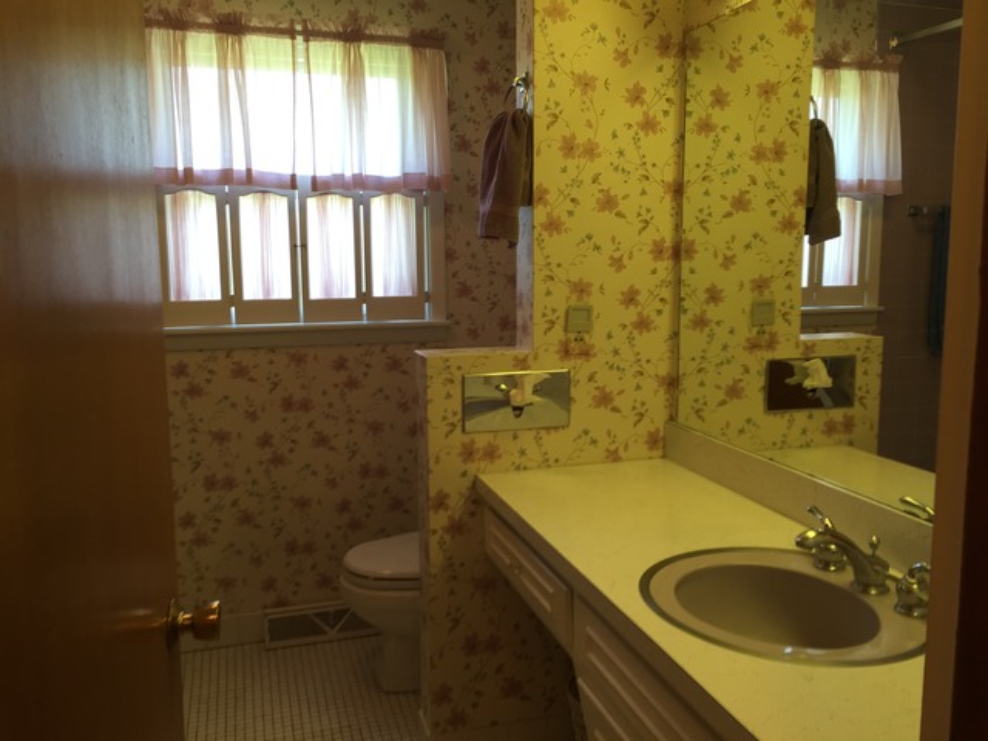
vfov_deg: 48.2
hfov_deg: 61.7
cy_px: 370
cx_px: 494
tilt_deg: -7.6
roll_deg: +0.1
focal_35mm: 29
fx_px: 828
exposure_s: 1/40
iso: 40
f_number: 2.2
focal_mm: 4.15
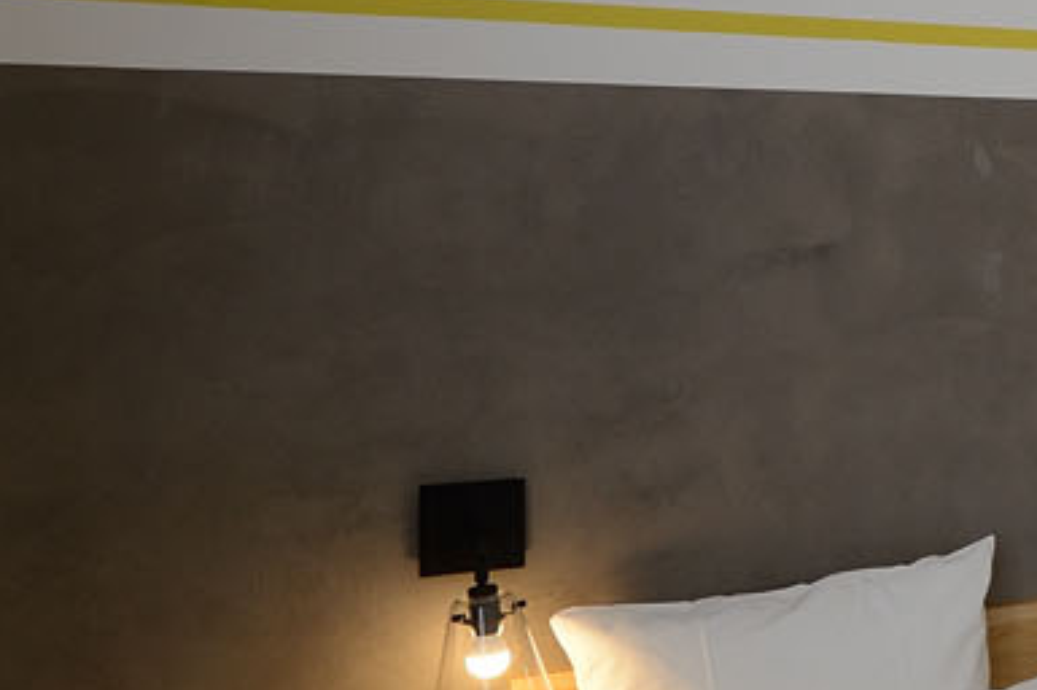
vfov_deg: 22.9
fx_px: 1698
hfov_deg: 25.3
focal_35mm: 59
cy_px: 237
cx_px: 1572
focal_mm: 14
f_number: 5.6
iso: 320
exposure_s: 1/60
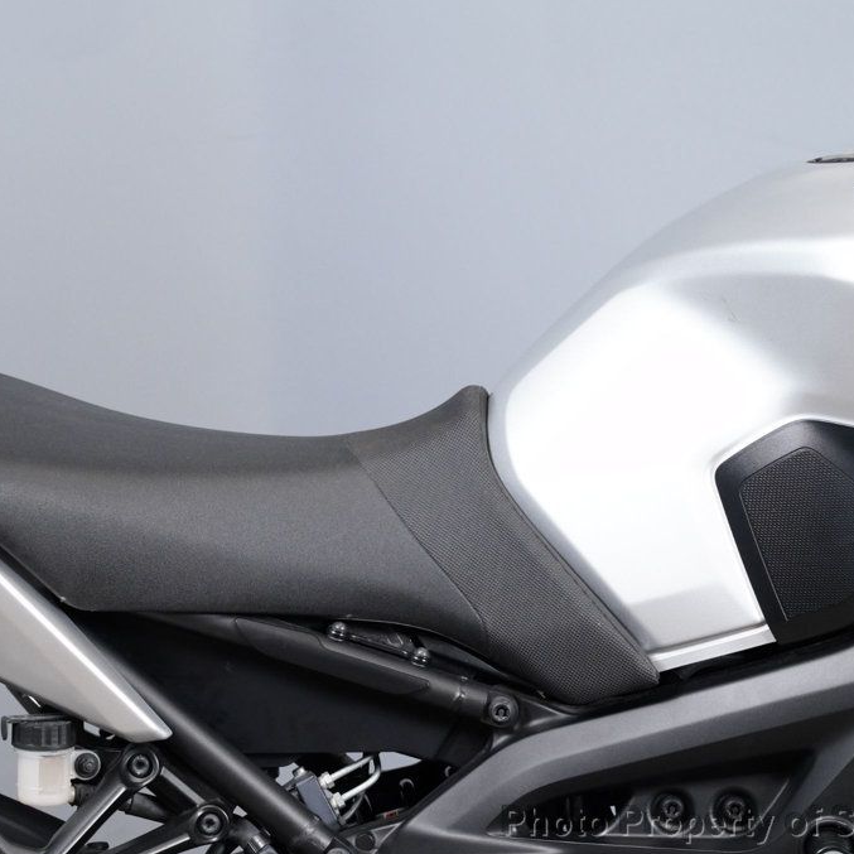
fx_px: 3768
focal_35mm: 135
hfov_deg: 12.9
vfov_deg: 12.9
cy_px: 428
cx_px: 399
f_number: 9
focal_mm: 105
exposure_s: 1/80
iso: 5000
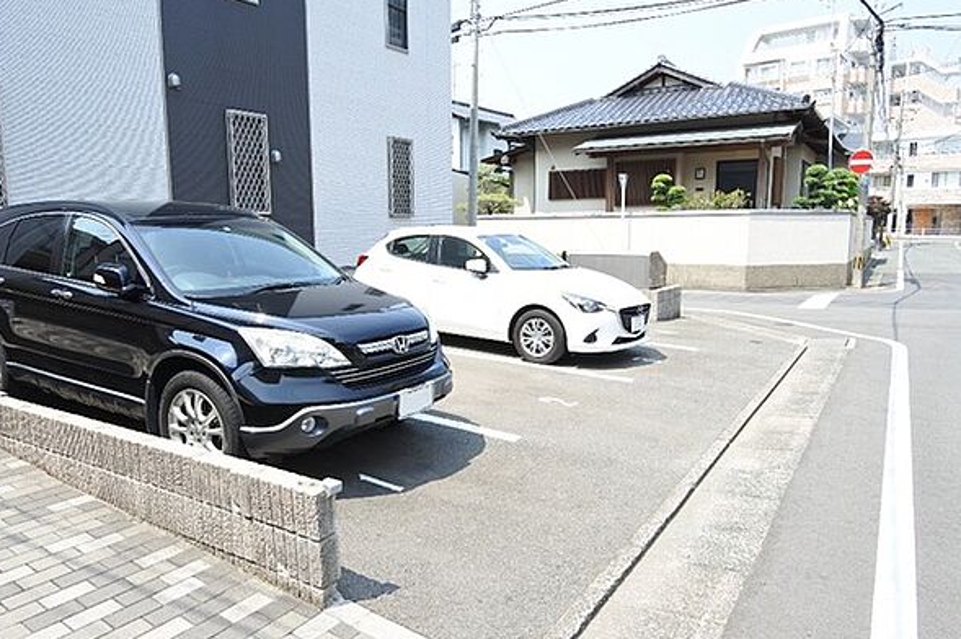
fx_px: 667
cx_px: 452
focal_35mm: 25
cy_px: 336
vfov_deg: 51.2
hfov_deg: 71.5
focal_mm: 8.8
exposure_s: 1/500
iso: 200
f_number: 4.2
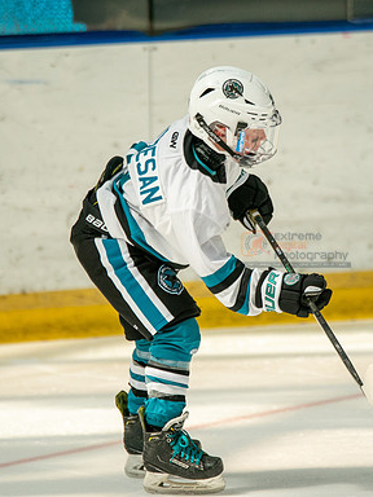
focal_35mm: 507
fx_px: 7284
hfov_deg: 2.9
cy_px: 204
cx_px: 218
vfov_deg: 3.9
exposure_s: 1/6400
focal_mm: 274
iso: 1600
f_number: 3.2
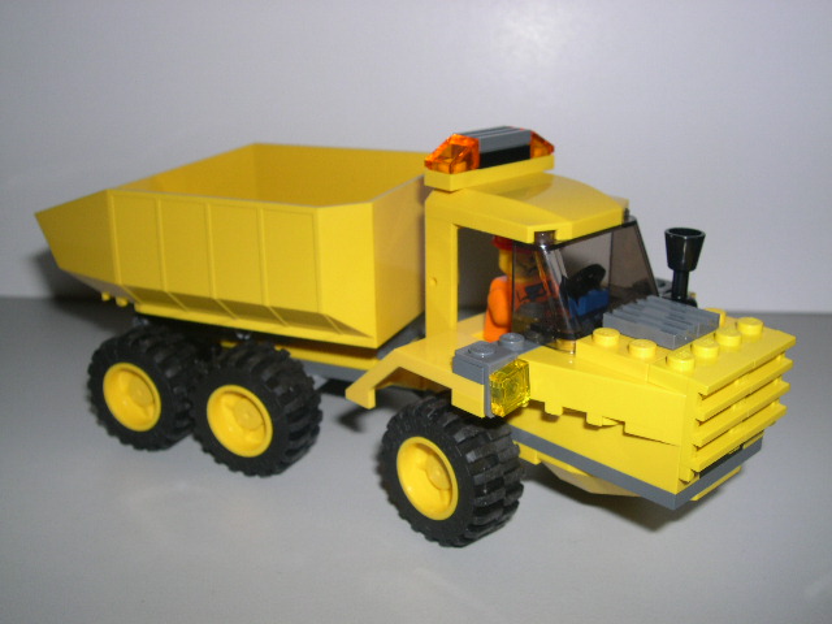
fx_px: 913
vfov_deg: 37.7
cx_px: 416
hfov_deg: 49.0
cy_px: 312
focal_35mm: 38
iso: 100
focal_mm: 8
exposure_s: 1/60
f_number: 7.6
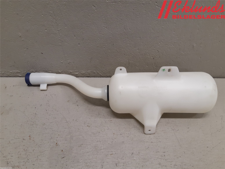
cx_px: 112
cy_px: 84
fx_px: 169
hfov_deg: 67.3
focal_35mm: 26
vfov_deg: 53.1
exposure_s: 1/50
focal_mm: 3.93
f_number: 1.7
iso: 80
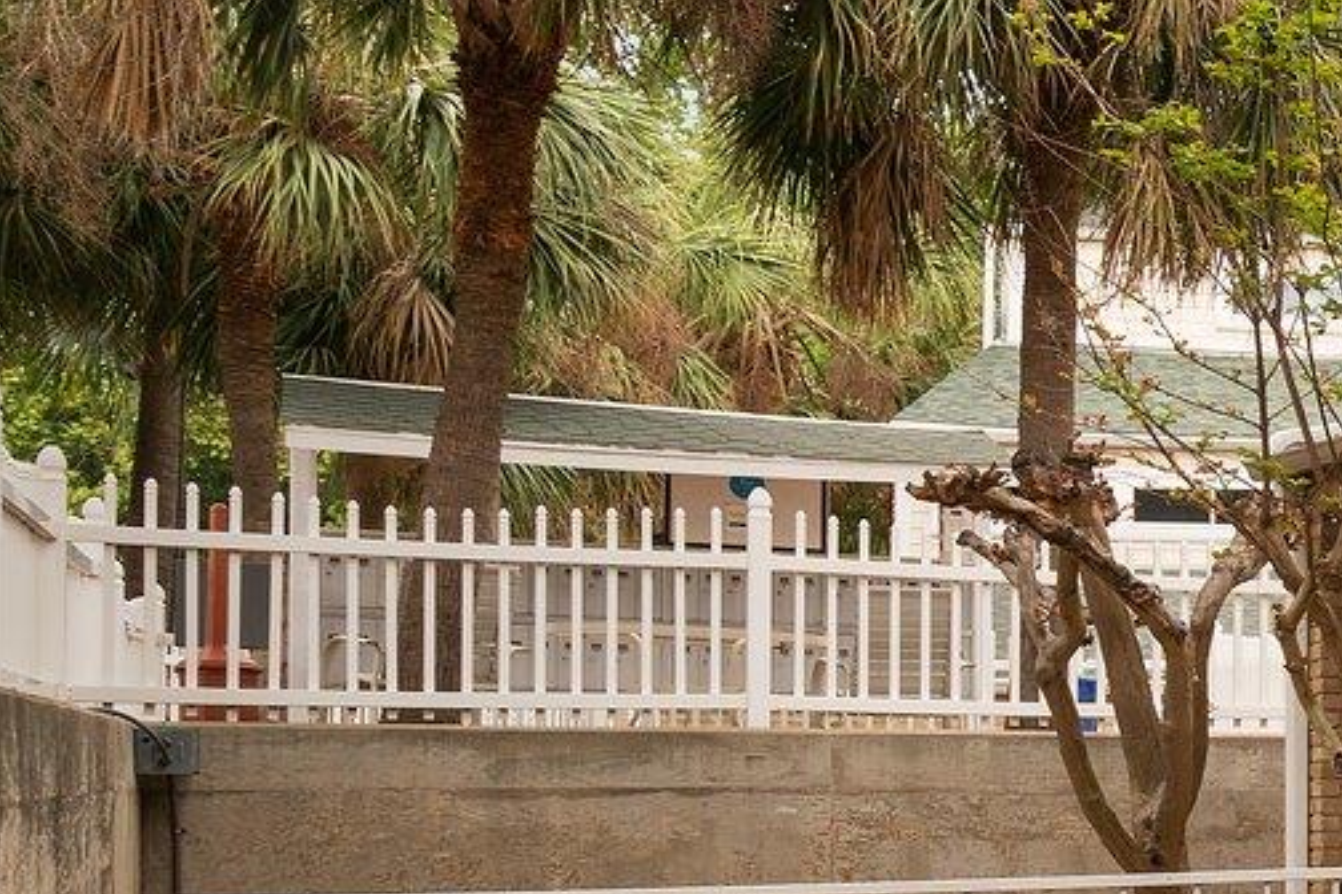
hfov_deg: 21.0
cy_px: 817
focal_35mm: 65
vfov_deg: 20.5
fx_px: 2423
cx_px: 2418
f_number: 8
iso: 320
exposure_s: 1/160
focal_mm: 16
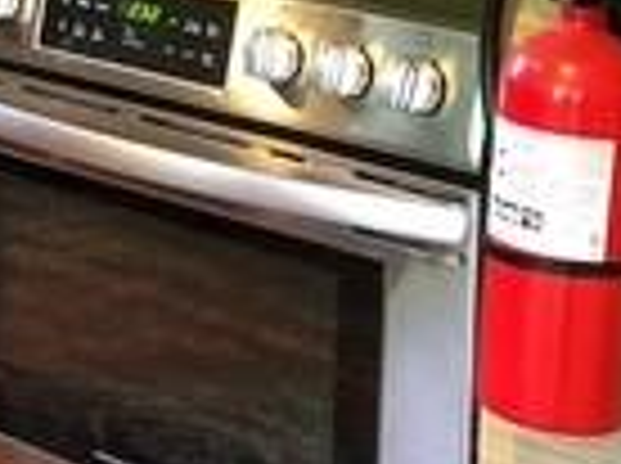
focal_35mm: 130
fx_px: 2328
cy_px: -180
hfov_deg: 12.5
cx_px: -778
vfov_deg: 11.0
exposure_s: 1/9
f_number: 1.8
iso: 100
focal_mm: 4
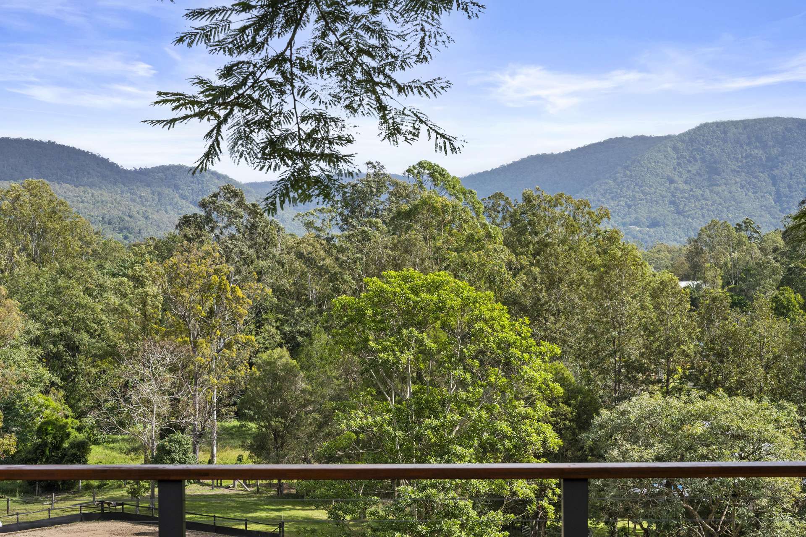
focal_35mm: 67
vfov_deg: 20.3
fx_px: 1500
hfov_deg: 30.1
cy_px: 268
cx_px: 403
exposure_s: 1/400
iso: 320
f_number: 11
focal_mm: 67
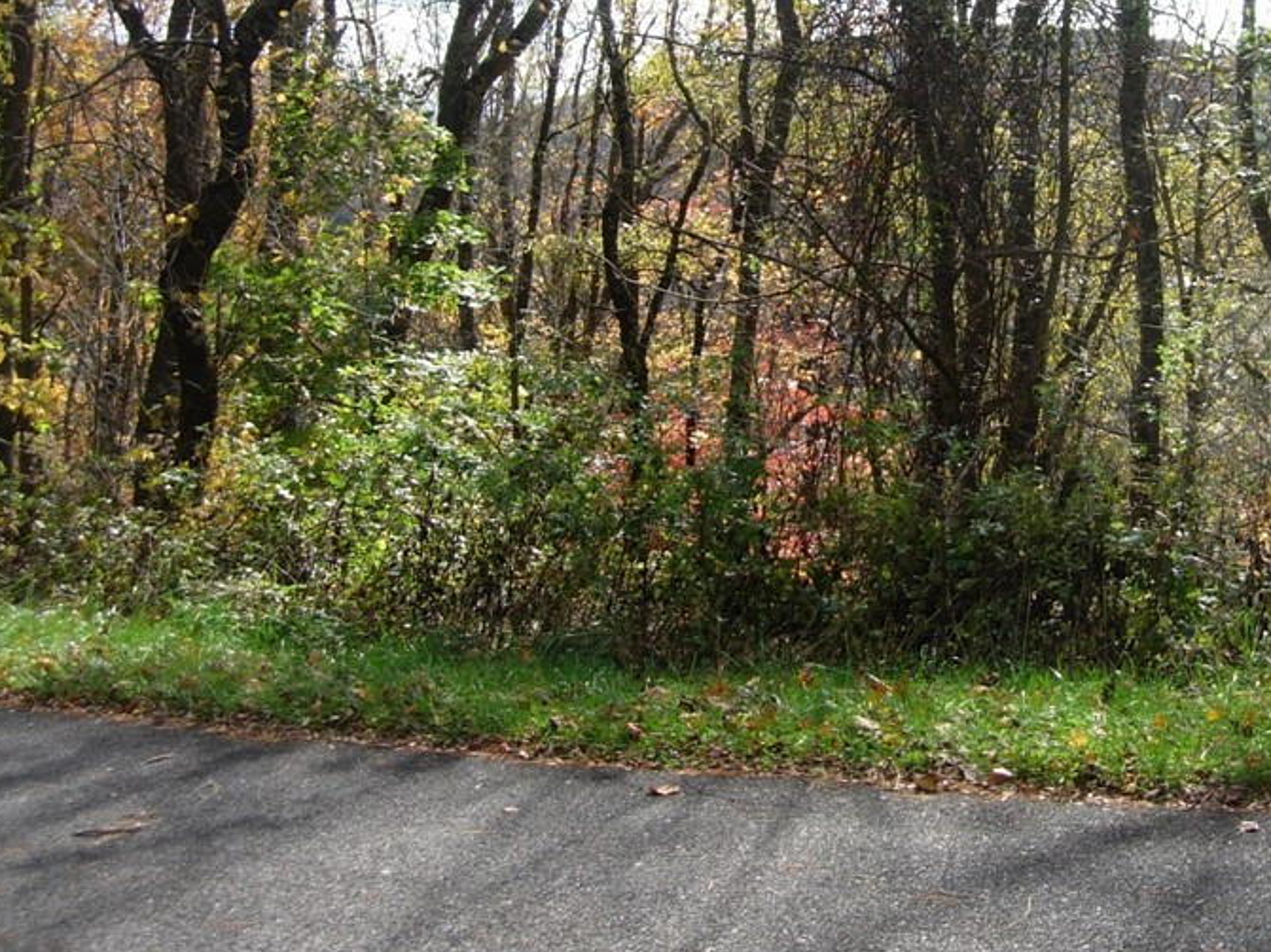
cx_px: 898
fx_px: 2129
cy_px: 257
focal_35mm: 58
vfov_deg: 25.0
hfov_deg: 32.8
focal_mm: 7.8
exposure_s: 1/683
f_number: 2.8
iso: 64
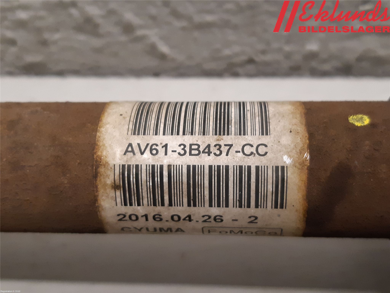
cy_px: 146
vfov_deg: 53.1
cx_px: 195
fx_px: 293
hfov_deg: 67.3
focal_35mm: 26
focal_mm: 3.93
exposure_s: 1/50
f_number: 1.7
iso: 200
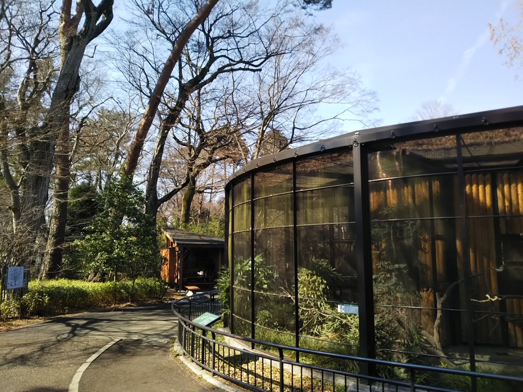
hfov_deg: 60.0
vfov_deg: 46.8
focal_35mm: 30
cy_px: 196
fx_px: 453
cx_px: 262
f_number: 2.2
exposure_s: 1/396
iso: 20
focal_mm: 4
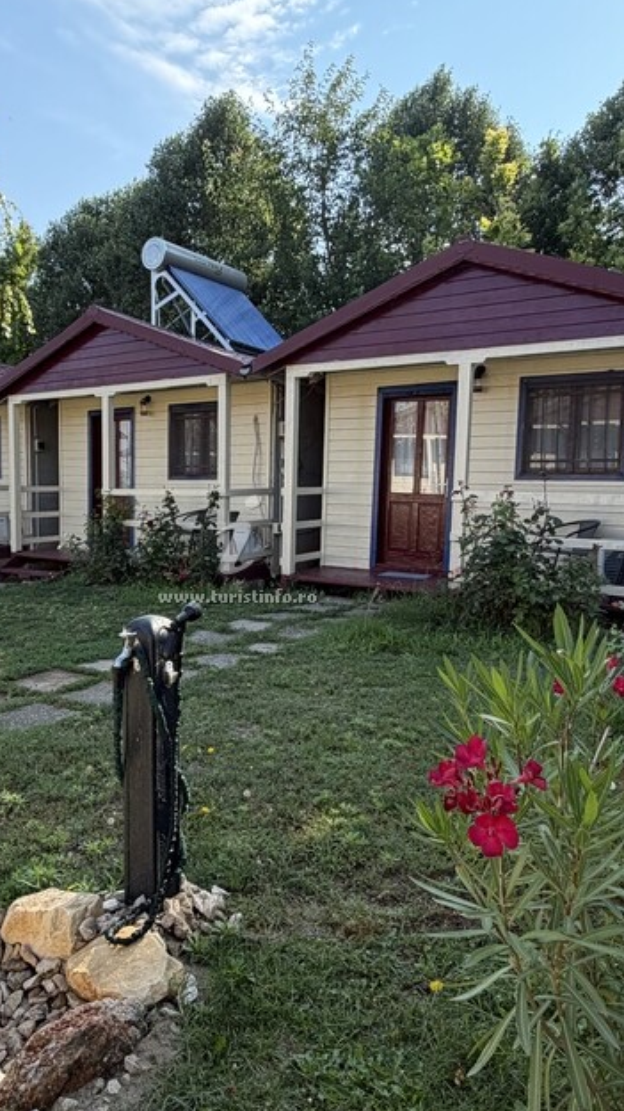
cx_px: 236
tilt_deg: -5.5
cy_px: 546
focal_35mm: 25
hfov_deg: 45.6
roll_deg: +0.5
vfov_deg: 74.1
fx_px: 736
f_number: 2.2
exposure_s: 1/405
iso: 50
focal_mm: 2.22
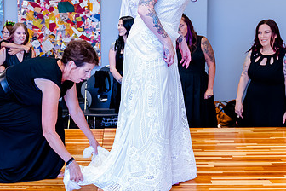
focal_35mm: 53
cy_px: 29
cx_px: 114
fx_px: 421
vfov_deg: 24.9
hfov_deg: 37.4
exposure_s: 1/125
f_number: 2.8
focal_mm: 24
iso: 1250
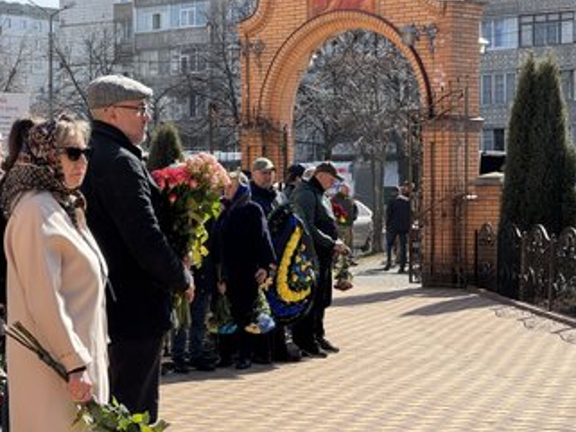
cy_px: 244
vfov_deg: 15.4
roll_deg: +0.3
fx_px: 1598
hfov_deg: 20.4
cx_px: 253
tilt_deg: -1.6
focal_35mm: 96
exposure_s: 1/488
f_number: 2.8
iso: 25
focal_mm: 9
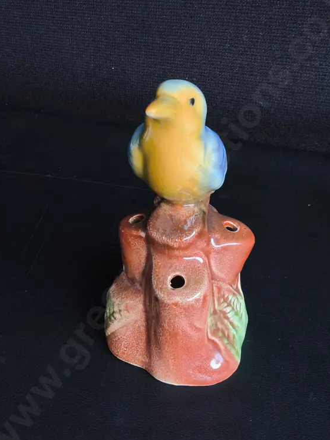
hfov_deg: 38.6
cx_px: 176
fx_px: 470
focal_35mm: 37
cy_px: 213
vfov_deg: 50.1
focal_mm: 2.87
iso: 200
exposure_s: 1/100
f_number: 2
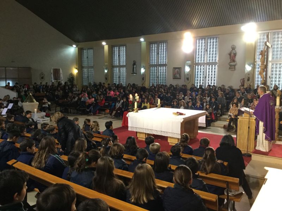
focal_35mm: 31
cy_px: 106
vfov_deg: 45.4
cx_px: 141
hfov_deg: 58.4
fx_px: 253
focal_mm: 3.3
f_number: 2.4
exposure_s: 1/33
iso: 200
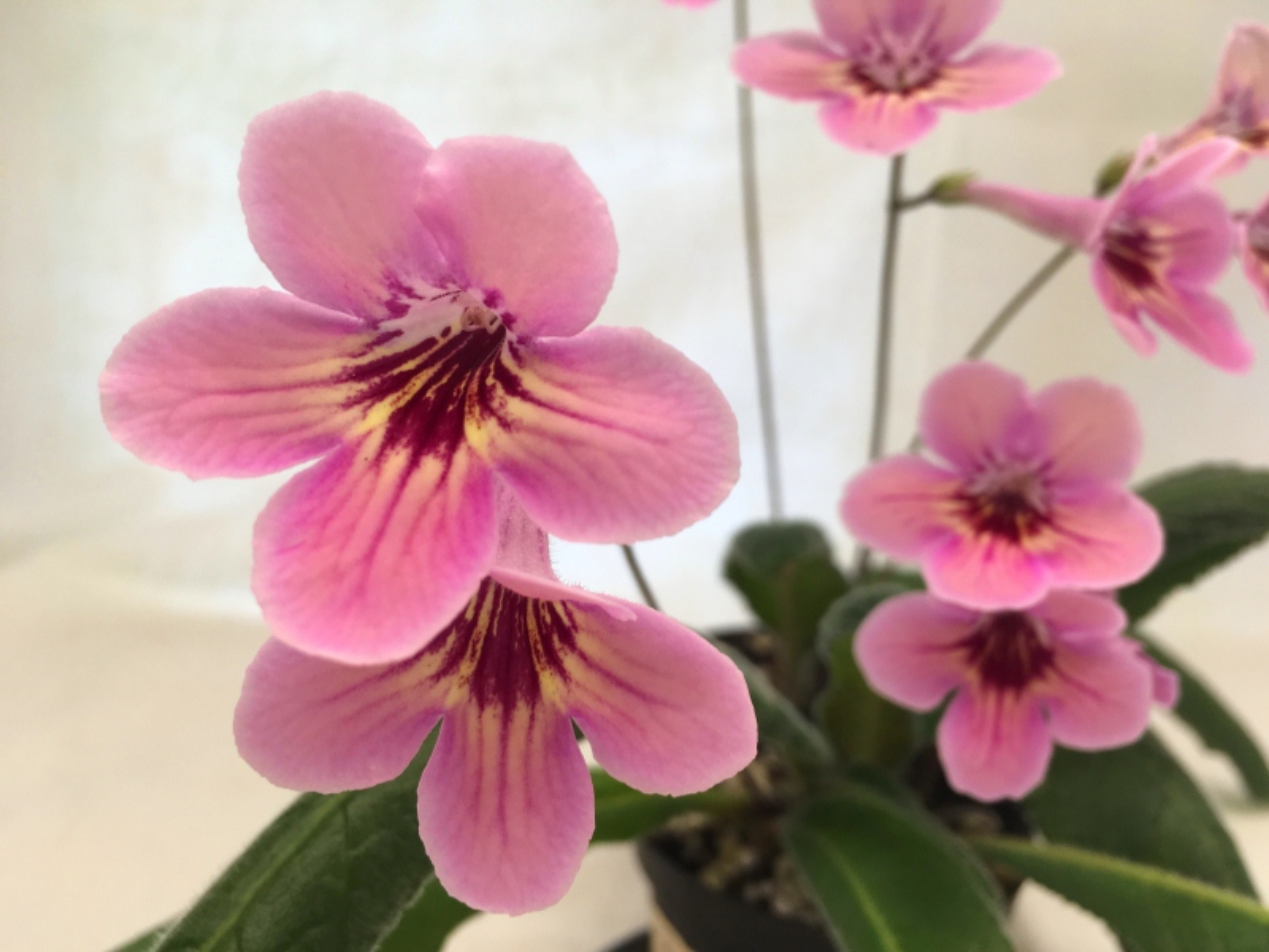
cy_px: 476
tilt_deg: -12.6
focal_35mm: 29
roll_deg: -3.1
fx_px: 1063
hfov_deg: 61.7
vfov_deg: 48.2
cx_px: 634
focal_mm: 4.15
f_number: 2.2
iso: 32
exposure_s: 1/100
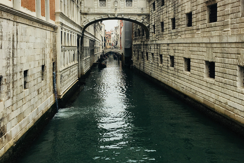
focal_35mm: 41
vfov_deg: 32.4
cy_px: 54
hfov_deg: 47.4
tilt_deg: -1.2
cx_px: 122
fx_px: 278
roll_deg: +0.1
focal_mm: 4.15
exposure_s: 1/371
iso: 25
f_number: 2.2
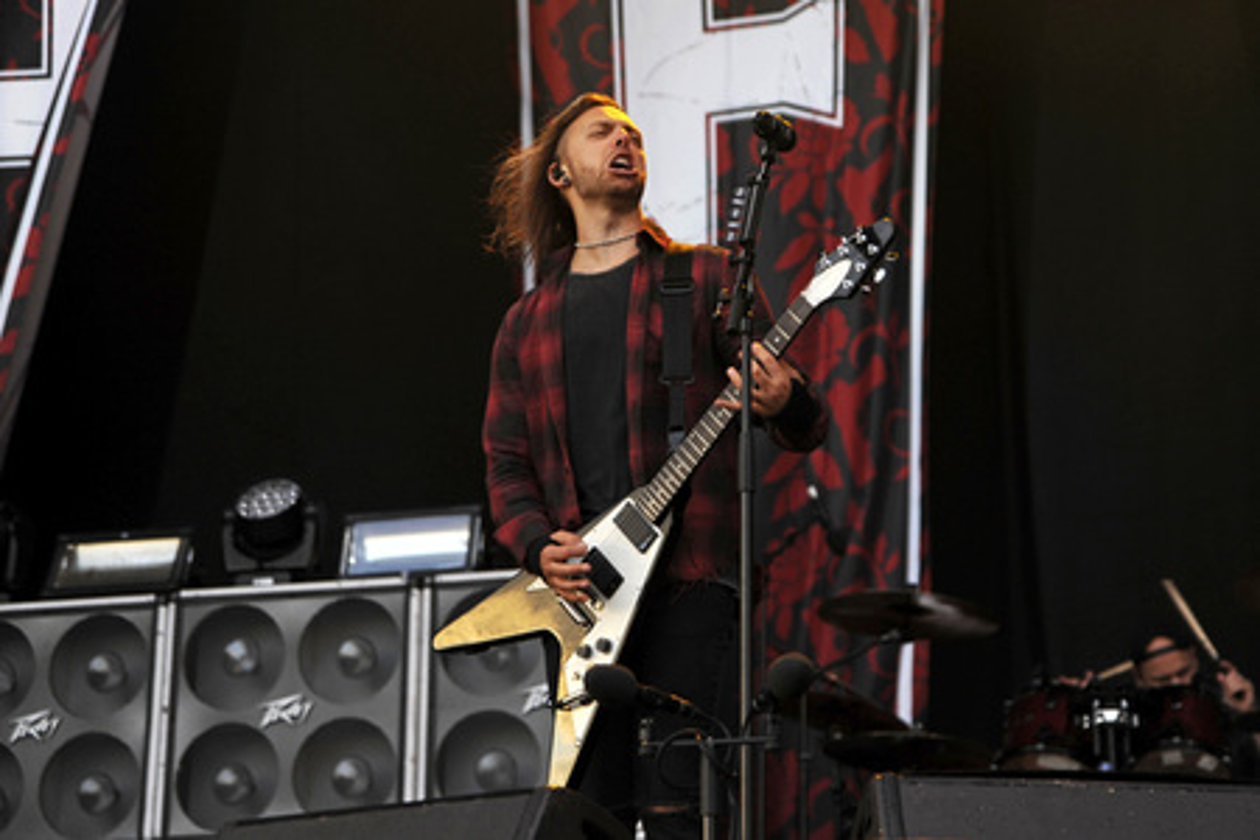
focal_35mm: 68
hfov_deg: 29.7
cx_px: 630
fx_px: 2380
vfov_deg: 20.0
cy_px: 420
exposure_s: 1/200
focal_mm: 68
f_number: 3.2
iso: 200
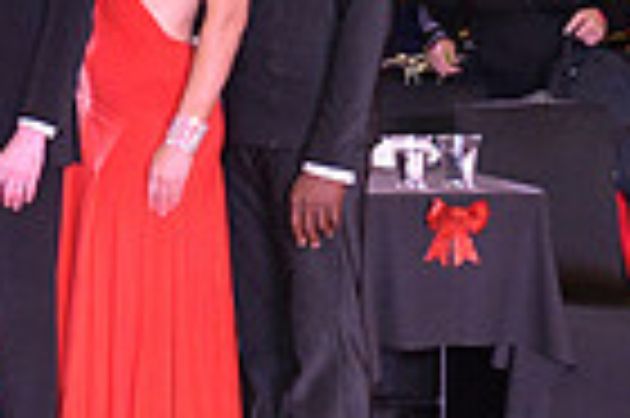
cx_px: -590
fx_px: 3181
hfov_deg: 10.5
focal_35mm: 182
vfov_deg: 7.5
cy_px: 101
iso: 2500
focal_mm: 44
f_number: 5
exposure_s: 1/250
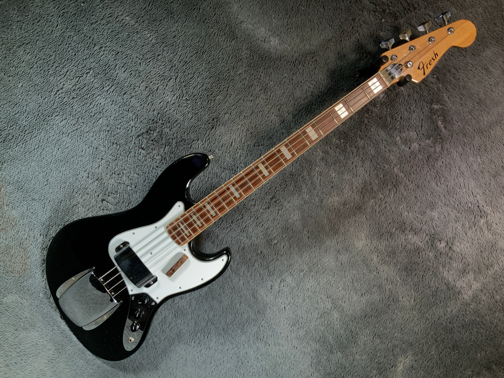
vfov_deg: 48.2
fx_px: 422
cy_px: 189
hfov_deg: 61.7
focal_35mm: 29
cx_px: 252
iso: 40
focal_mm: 3
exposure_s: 1/104
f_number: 1.8
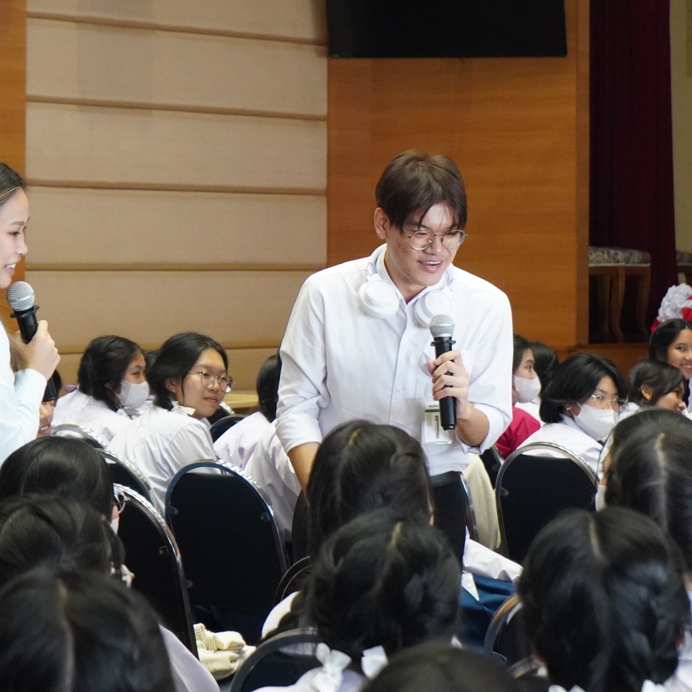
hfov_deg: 13.3
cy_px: 214
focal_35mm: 131
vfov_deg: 13.3
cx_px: 379
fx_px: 2963
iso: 6400
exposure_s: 1/160
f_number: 5.6
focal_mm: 70
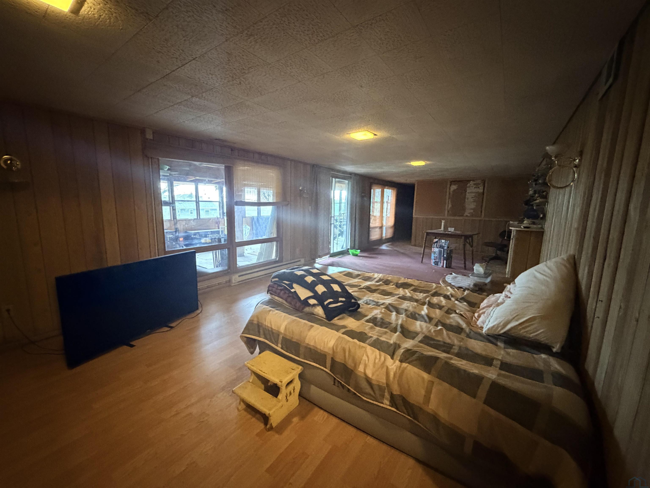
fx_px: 263
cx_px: 325
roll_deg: -0.4
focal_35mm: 14
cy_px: 244
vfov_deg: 85.7
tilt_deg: -9.0
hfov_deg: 102.1
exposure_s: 1/30
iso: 1250
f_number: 2.2
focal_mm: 2.22
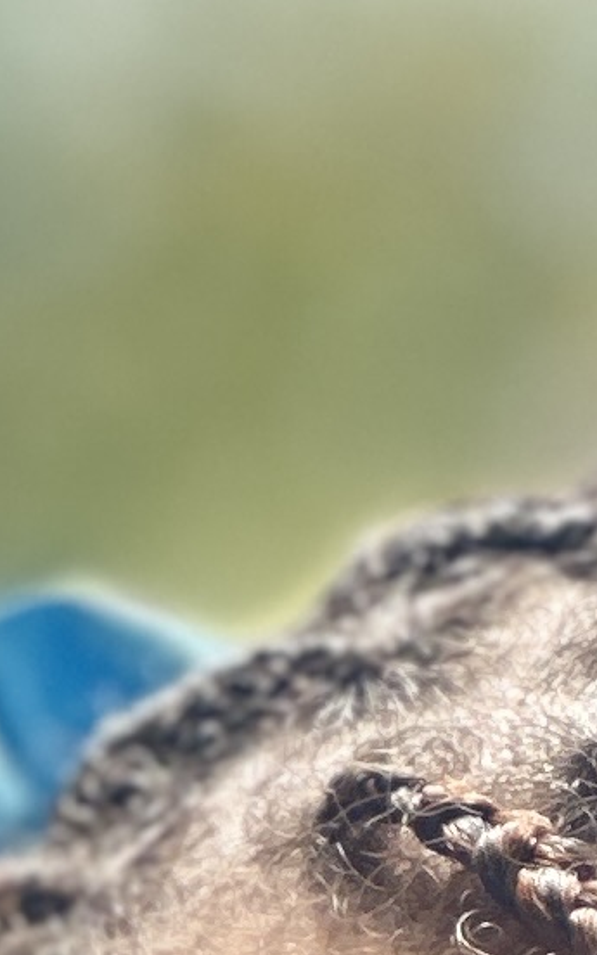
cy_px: 2810
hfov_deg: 2.2
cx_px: 976
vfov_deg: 3.4
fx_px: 15515
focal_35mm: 596
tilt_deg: -1.7
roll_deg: +0.1
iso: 64
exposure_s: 1/121
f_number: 2.8
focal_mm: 9
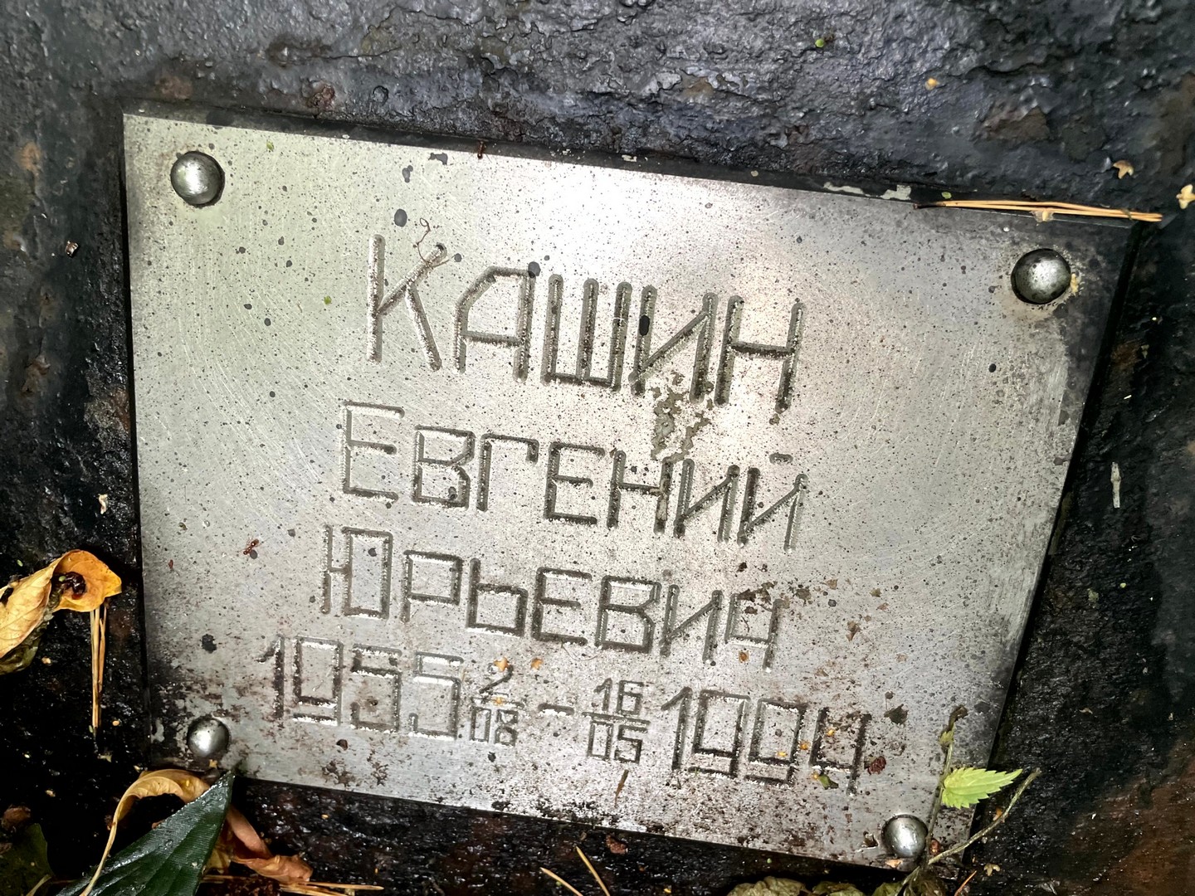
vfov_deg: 53.1
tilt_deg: -71.4
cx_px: 598
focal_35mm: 26
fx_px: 898
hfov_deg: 67.3
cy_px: 448
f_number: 1.6
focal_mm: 4.2
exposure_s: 1/121
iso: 125
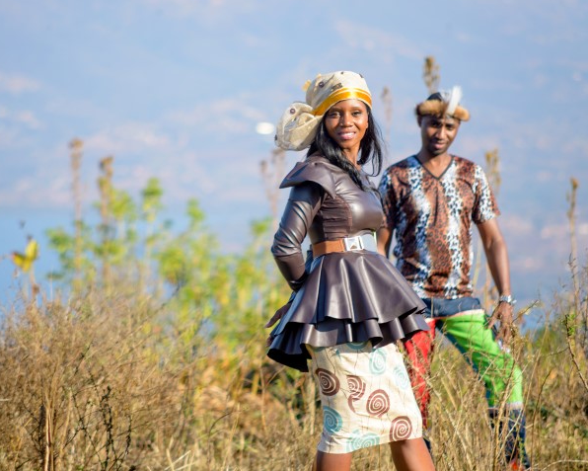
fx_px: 4142
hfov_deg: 8.1
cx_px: 249
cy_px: 236
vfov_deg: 6.5
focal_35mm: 238
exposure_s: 1/320
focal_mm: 210
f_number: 5.6
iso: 200
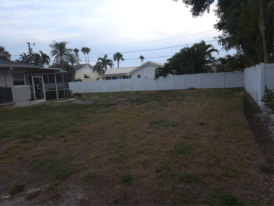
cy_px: 103
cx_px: 137
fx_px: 182
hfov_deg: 73.9
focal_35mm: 23
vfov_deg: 58.9
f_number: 1.8
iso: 50
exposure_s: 1/290
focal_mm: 5.4
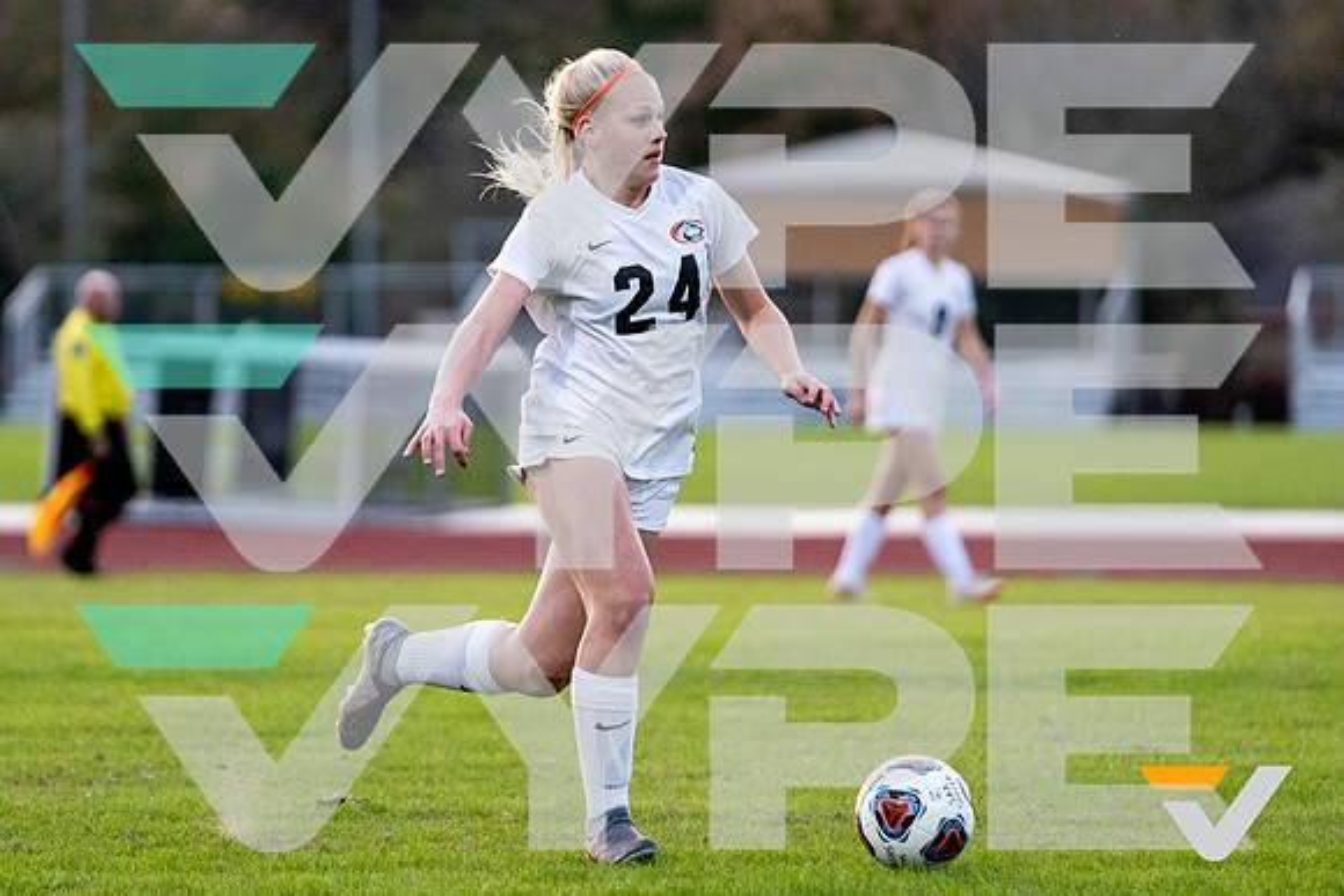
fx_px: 12042
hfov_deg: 6.4
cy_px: 349
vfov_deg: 4.3
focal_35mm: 323
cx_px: 587
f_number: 2.8
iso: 1250
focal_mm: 200
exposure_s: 1/1600
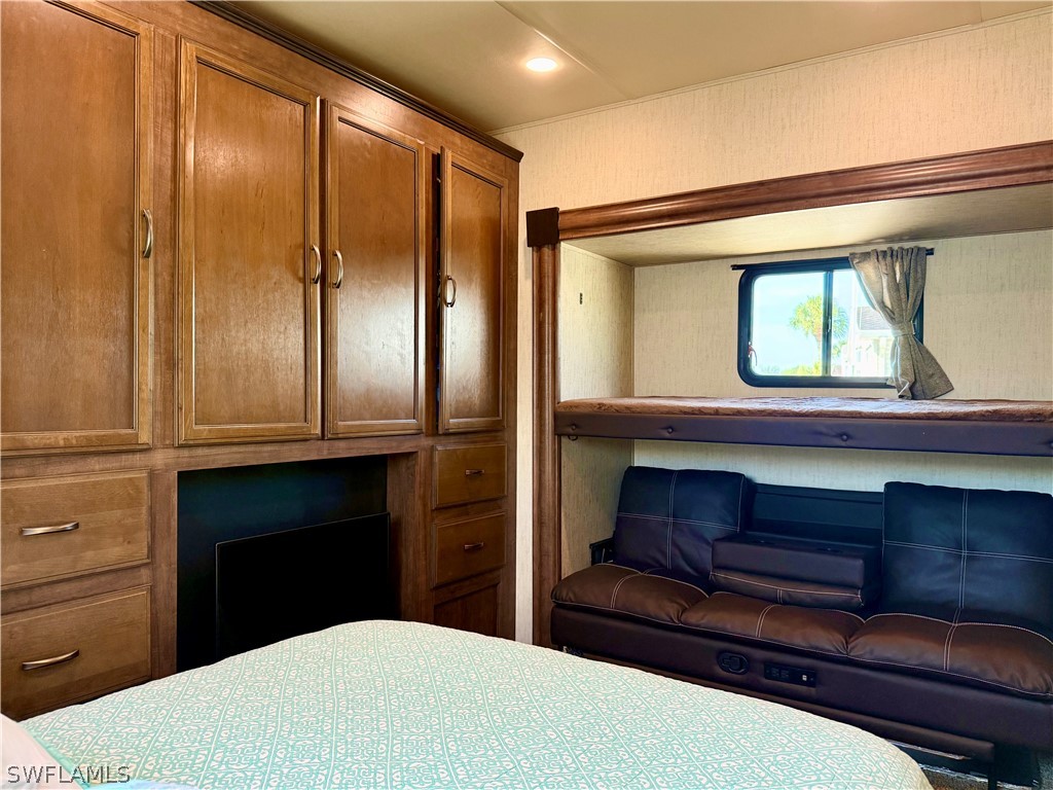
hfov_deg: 71.6
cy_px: 395
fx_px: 730
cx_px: 526
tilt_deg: -0.4
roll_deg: -0.9
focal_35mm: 24
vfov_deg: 56.8
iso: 320
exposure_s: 1/60
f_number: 1.78
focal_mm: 6.76
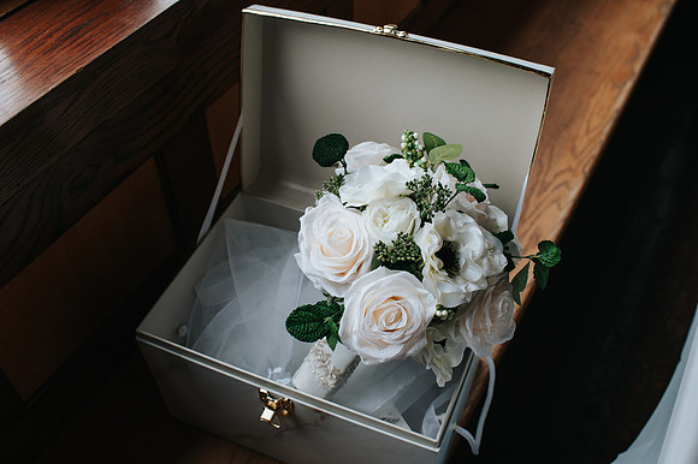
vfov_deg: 37.8
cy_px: 232
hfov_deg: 54.5
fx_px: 678
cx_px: 349
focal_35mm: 35
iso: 250
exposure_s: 1/250
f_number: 4.5
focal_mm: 35
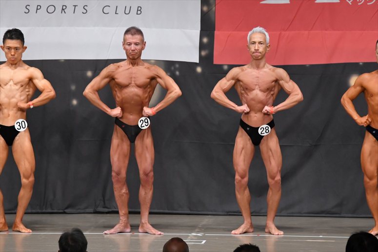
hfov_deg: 9.5
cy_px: 126
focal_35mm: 217
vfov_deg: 6.3
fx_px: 2277
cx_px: 189
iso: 5000
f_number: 5.6
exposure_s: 1/400
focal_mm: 145
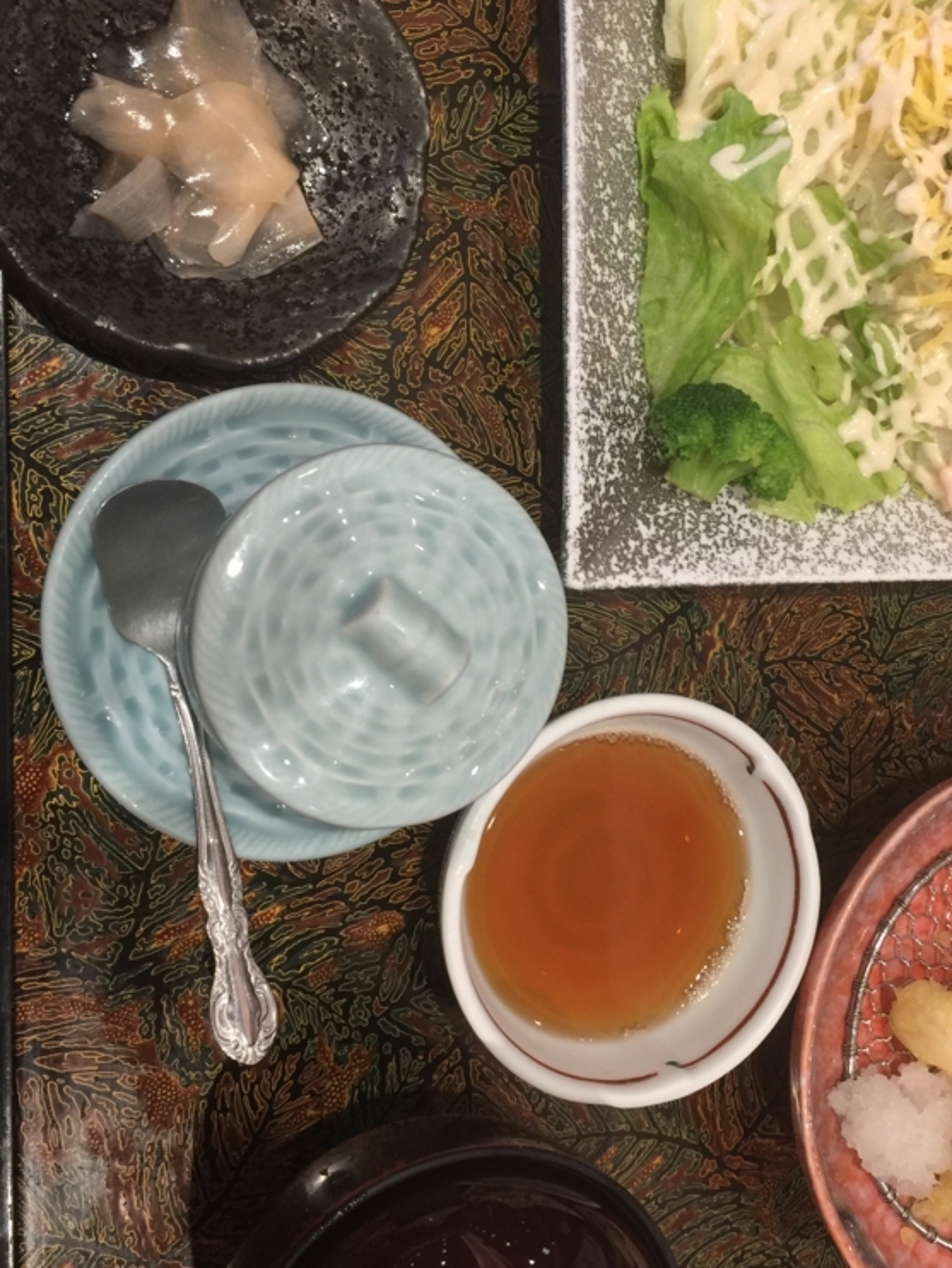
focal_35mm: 40
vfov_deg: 46.8
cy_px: 590
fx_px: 1466
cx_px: 600
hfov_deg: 35.8
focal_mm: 4.15
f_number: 2.2
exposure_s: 1/15
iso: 40
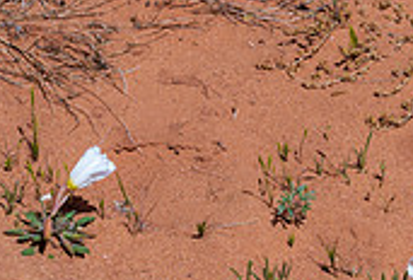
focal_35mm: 324
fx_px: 3737
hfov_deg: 6.3
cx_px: 443
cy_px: 135
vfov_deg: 4.3
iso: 140
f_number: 18
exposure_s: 1/250
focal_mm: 70
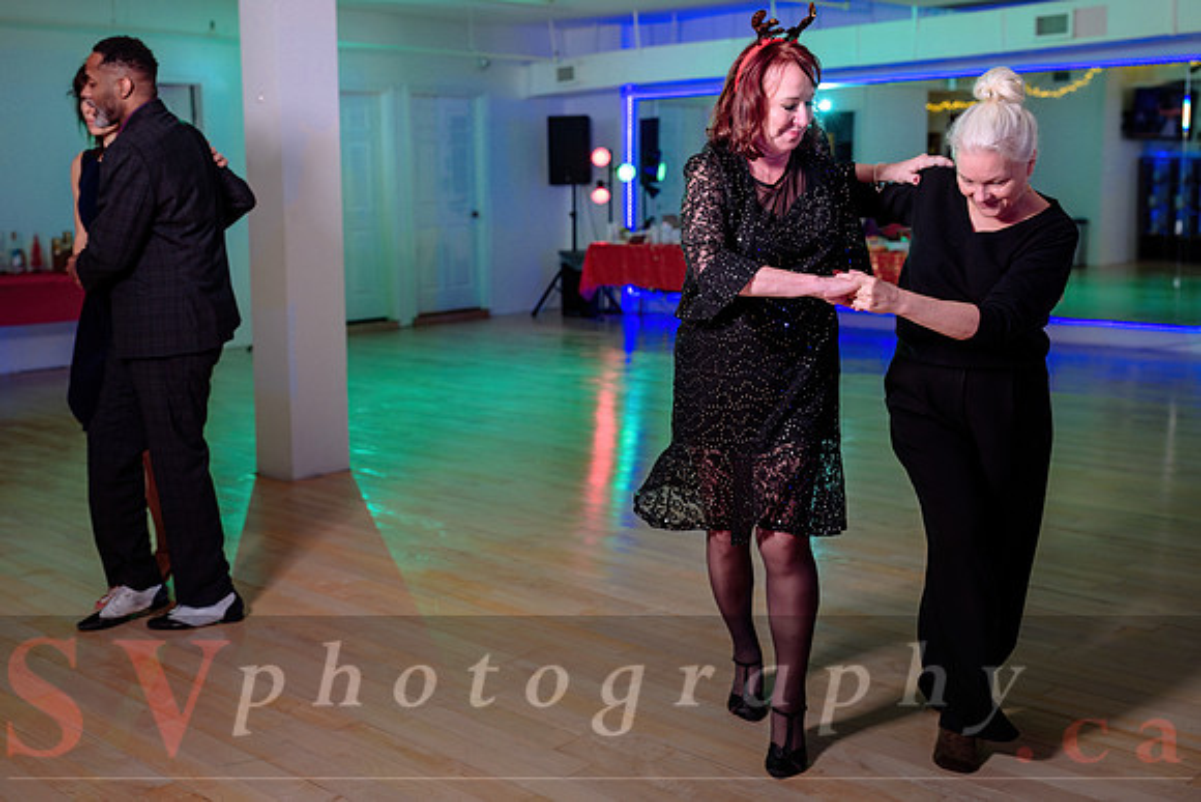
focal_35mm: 42
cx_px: 536
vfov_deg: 32.2
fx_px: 1387
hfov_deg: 46.8
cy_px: 352
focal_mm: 37
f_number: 2.8
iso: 500
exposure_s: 1/200
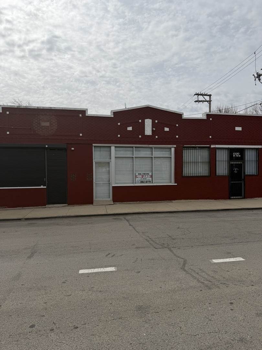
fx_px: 242
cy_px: 175
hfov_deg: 56.8
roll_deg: +2.3
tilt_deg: -1.6
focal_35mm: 24
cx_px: 131
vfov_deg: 71.6
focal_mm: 6.76
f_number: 1.78
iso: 80
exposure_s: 1/14286
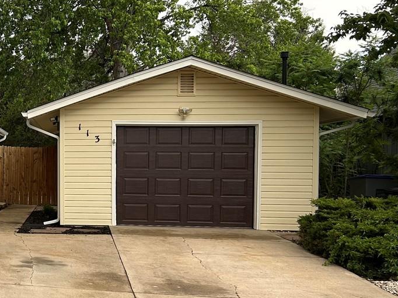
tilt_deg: -1.0
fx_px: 701
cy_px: 181
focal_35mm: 61
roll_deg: +0.1
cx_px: -51
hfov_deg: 28.5
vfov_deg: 24.0
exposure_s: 1/404
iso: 50
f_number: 1.5
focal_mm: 5.7
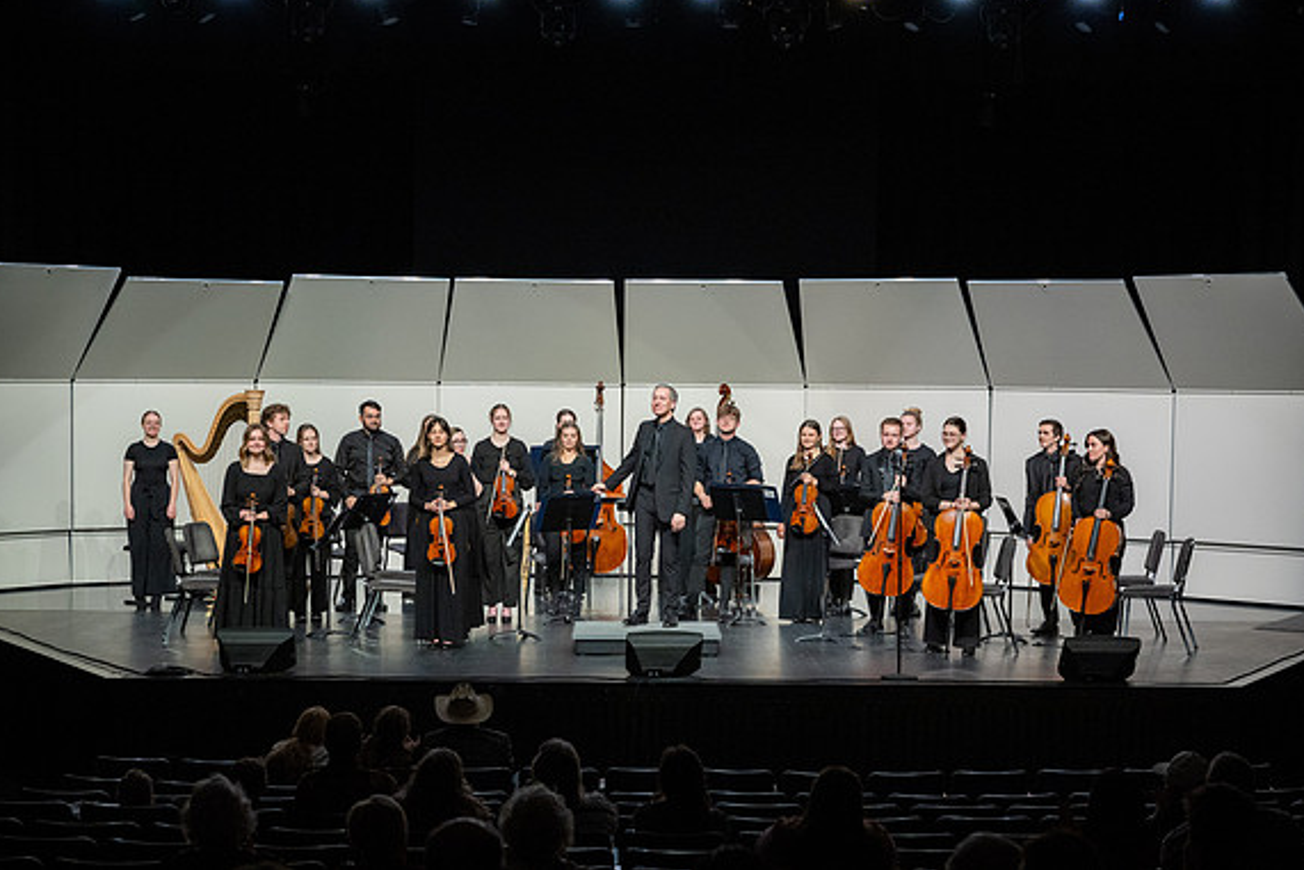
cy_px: 430
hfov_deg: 31.9
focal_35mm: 63
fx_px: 2282
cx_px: 649
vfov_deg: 21.6
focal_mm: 62
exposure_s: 1/320
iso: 2000
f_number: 4.5
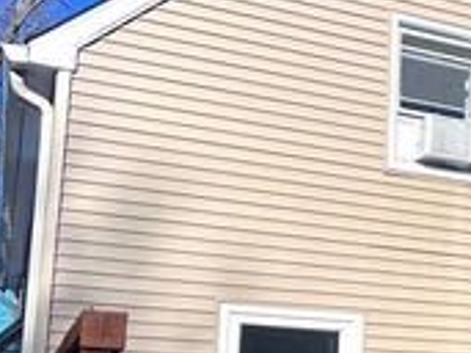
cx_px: 540
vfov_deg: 19.1
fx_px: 1033
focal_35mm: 76
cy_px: 305
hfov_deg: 23.8
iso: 50
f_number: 1.5
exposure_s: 1/5882
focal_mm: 5.7
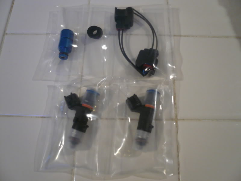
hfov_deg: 63.4
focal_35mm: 28
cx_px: 120
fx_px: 195
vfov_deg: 49.7
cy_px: 90
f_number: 2.8
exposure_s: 1/10
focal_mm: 4.6
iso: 200
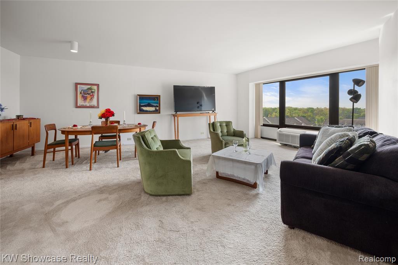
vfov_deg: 81.1
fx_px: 155
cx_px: 199
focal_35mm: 14
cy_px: 132
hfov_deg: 104.3
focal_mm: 14
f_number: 11
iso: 100
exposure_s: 1/2
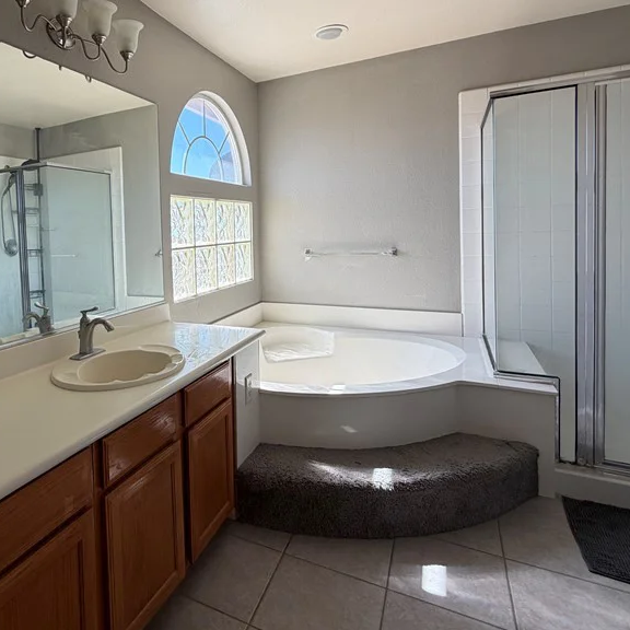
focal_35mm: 22
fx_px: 453
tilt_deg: -2.1
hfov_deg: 66.4
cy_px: 245
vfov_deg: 68.8
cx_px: 177
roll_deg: +0.9
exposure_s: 1/149
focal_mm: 2.22
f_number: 2.2
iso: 40
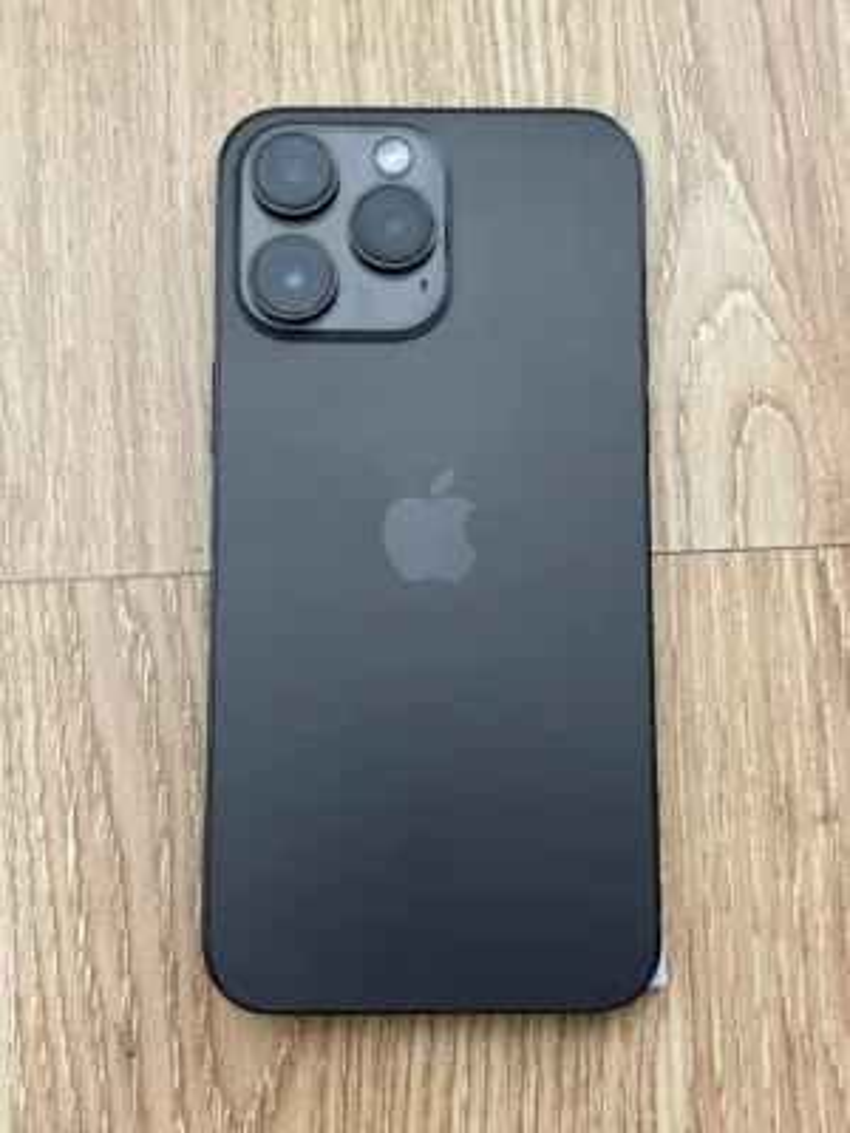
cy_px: 566
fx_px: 1572
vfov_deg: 39.7
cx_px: 425
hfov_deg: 30.3
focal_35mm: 48
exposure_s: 1/60
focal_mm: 6.86
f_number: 1.78
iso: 200
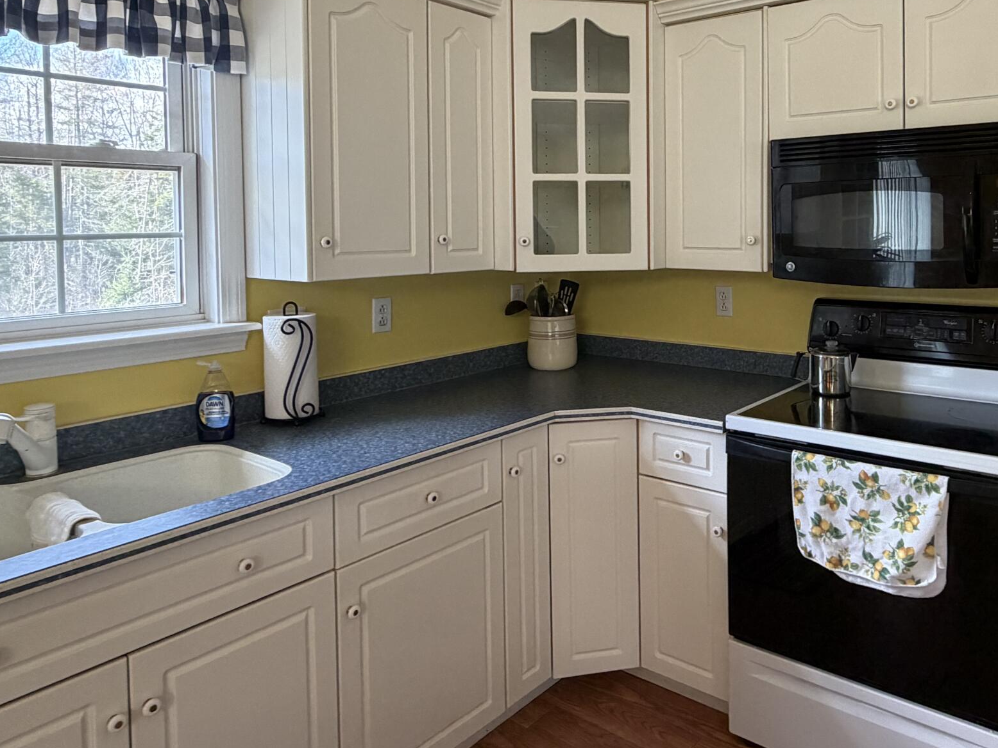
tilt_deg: -2.2
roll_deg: +0.8
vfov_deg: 50.5
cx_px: 648
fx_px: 778
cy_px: 251
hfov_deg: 64.0
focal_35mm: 27
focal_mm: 2.22
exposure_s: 1/120
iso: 250
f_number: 2.2
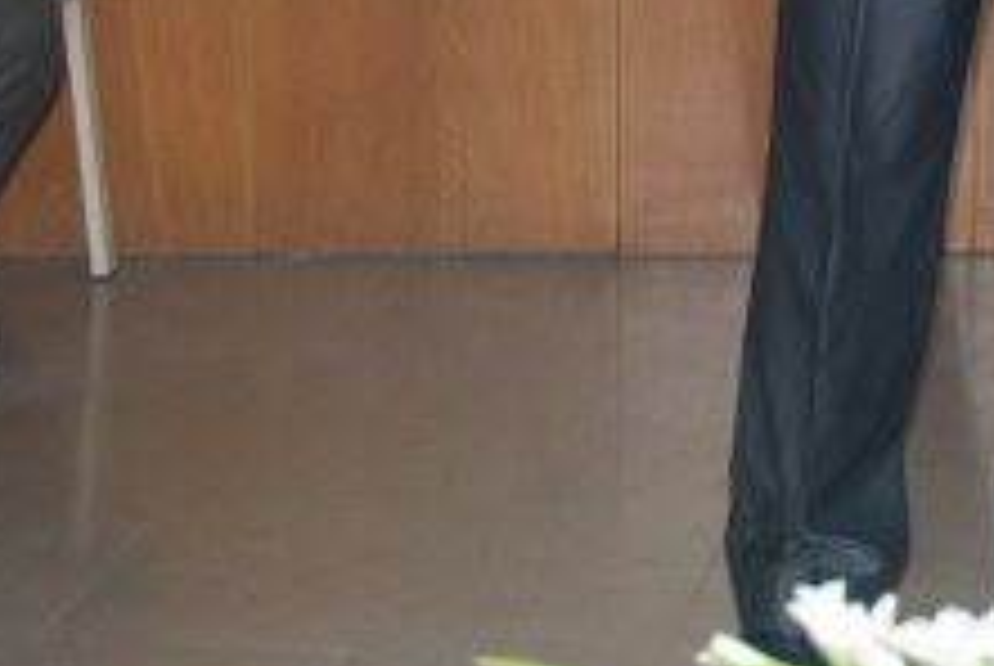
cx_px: 1192
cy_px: -358
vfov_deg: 9.1
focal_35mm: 147
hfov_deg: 13.6
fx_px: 4059
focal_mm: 27
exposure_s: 1/60
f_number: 4
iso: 200
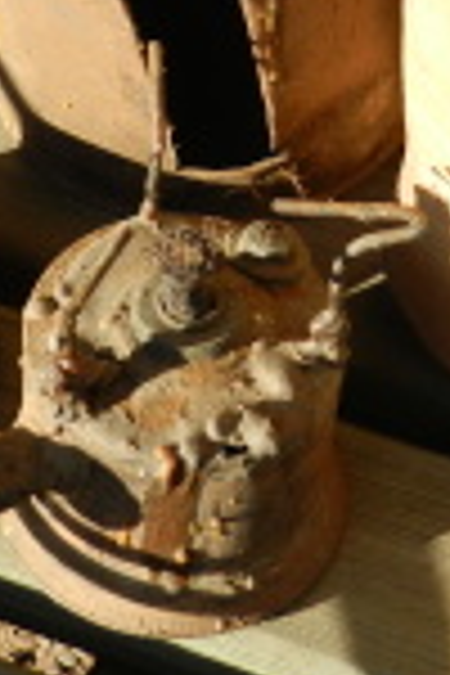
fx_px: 2400
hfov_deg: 10.7
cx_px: 212
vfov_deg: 15.8
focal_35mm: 128
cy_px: 40
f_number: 4.2
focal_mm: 8.1
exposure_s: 1/400
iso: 160
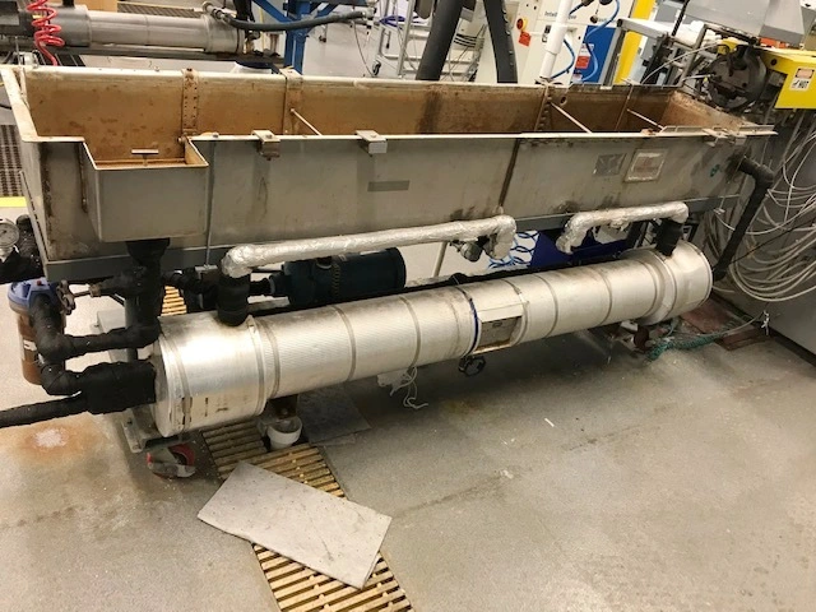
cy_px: 306
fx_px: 660
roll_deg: -11.5
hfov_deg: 63.4
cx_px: 408
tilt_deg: -31.1
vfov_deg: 49.7
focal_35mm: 28
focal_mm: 3.99
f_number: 1.8
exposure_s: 1/20
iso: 40
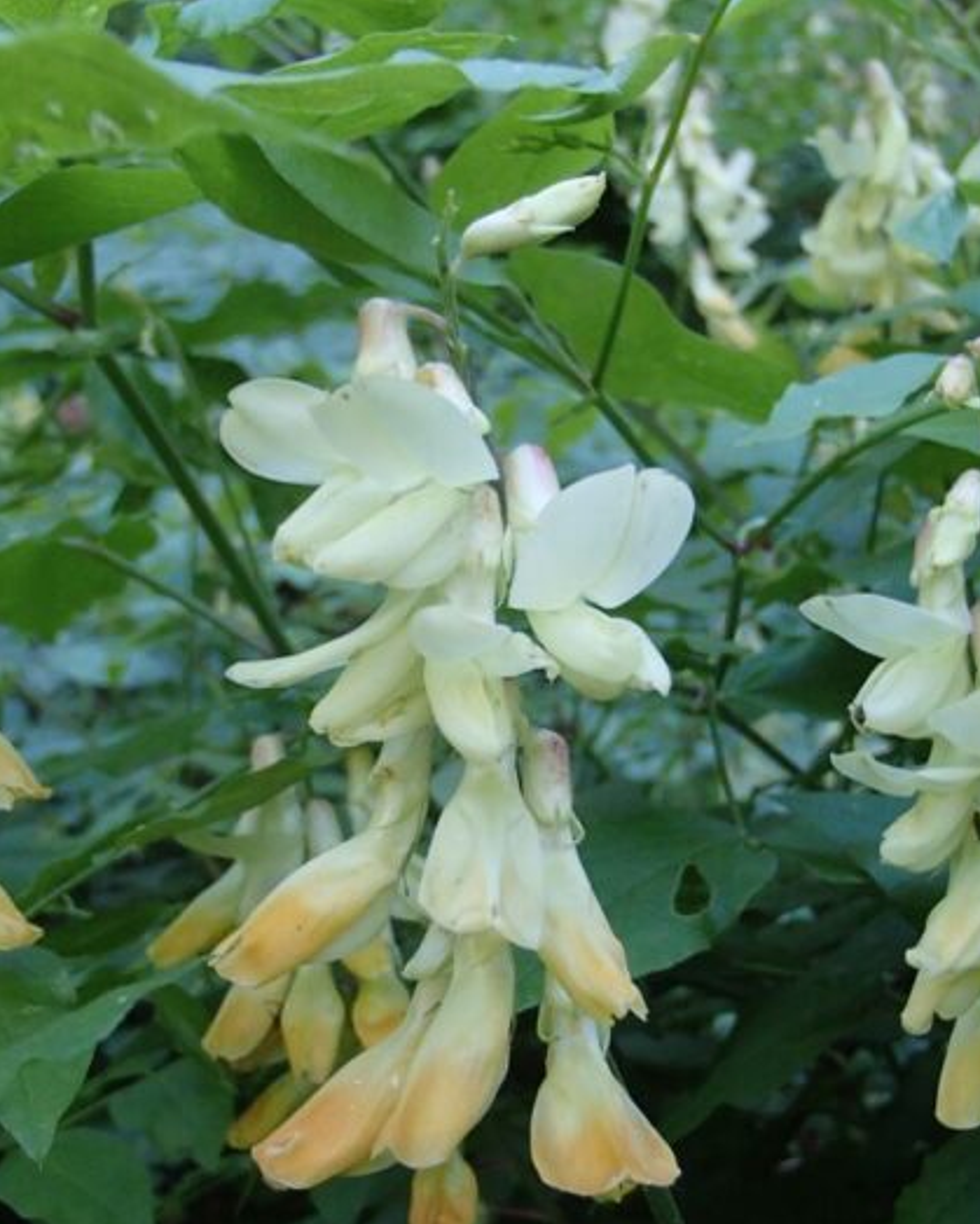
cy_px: 672
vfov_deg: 35.3
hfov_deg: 28.6
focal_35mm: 53
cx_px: 482
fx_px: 1920
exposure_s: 1/160
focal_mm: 6.64
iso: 400
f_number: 4.7
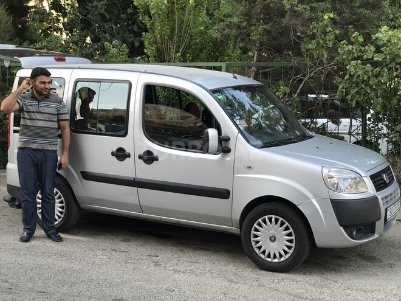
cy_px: 150
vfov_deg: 25.7
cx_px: 200
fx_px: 660
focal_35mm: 57
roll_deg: +1.6
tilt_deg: -5.6
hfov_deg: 33.8
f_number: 2.8
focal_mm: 6.6
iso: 20
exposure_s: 1/116
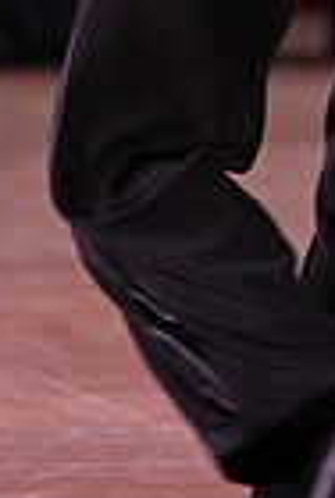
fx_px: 13778
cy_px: -420
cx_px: 191
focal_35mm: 992
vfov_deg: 2.1
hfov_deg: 1.4
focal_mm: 240
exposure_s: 1/320
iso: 3200
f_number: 5
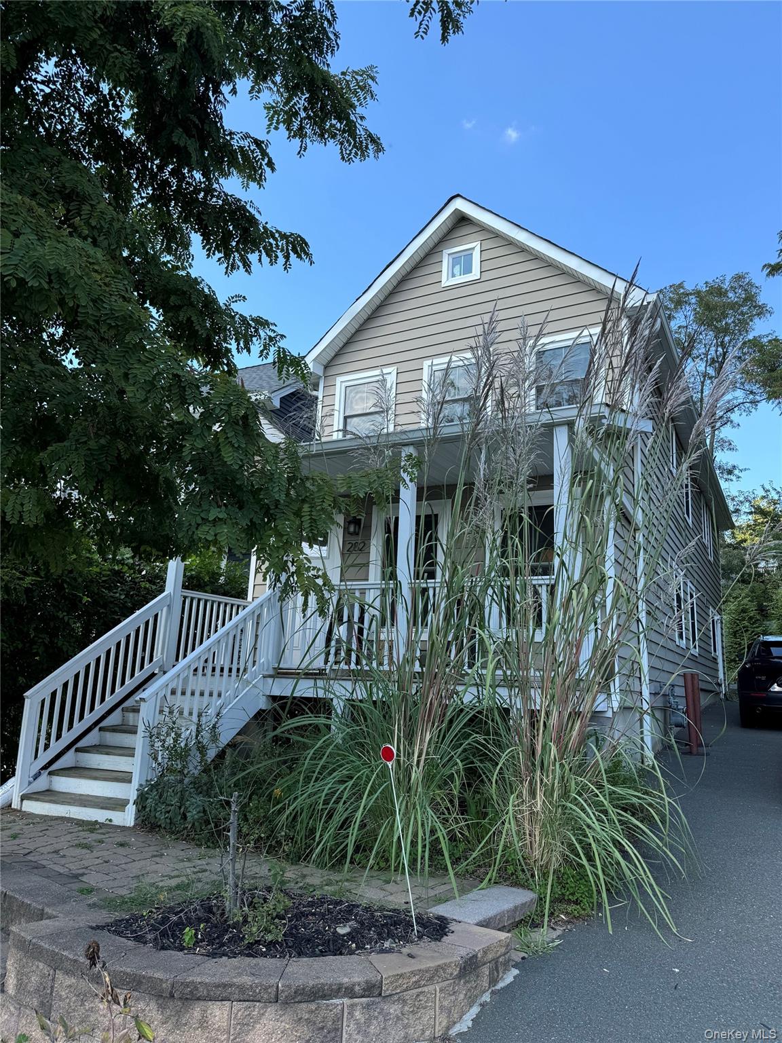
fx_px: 723
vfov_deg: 71.6
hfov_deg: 56.8
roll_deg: -1.1
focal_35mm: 24
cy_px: 522
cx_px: 391
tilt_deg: +11.3
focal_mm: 6.76
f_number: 1.78
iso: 80
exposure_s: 1/1215
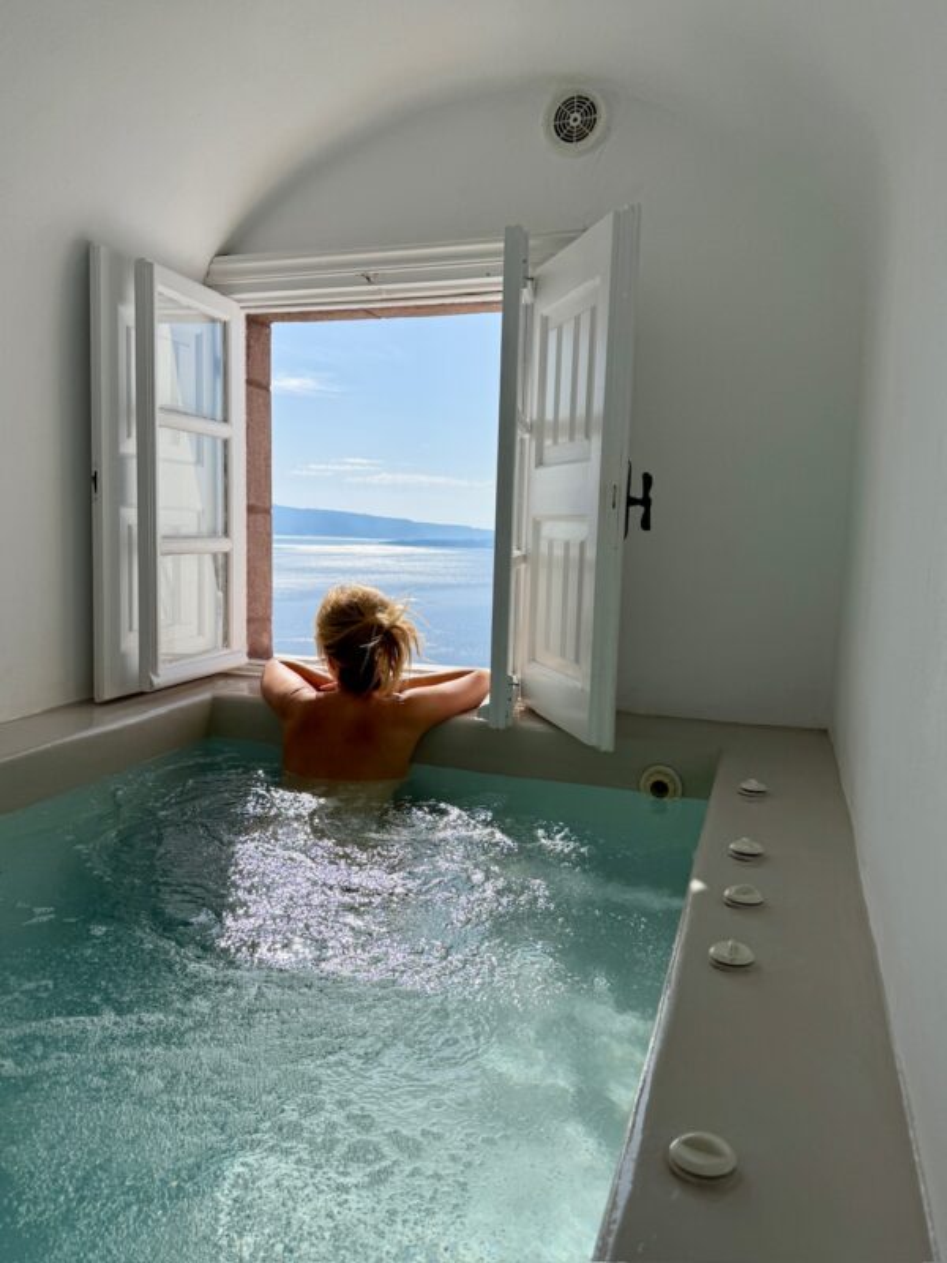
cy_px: 632
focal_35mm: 24
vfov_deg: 71.6
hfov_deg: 56.8
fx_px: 875
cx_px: 474
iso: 80
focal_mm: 6.76
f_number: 1.78
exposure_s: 1/7353
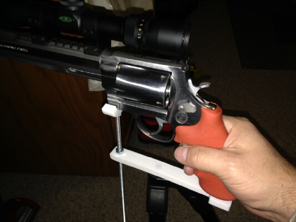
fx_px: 282
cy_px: 111
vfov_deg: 43.0
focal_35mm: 33
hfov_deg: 55.3
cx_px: 148
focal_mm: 4.12
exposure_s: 1/16
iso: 50
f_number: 2.4
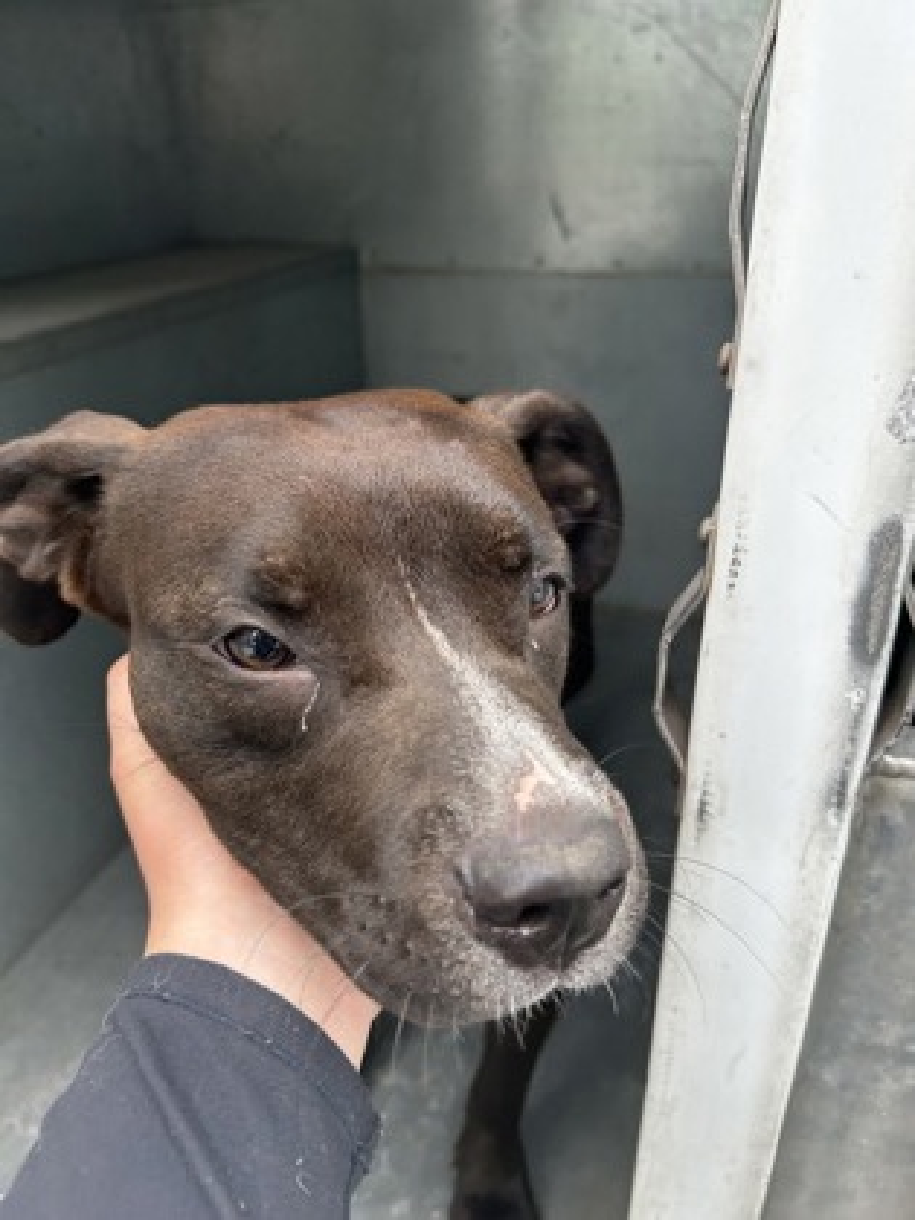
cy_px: 610
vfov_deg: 67.3
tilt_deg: -21.4
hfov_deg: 53.1
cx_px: 458
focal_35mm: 26
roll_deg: +3.4
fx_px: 916
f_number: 1.5
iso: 40
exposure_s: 1/264
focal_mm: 5.7
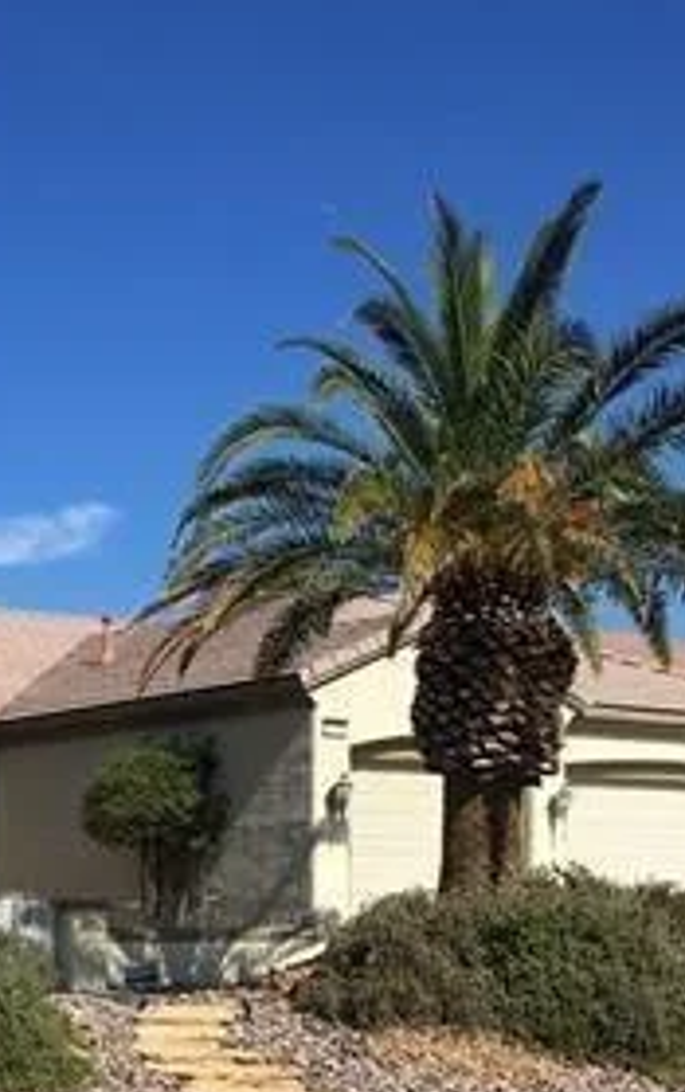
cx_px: 74
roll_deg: +1.3
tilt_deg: -1.5
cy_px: 998
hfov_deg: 19.4
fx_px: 1966
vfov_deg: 29.6
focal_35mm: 66
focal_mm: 4.15
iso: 25
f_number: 2.2
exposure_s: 1/2262
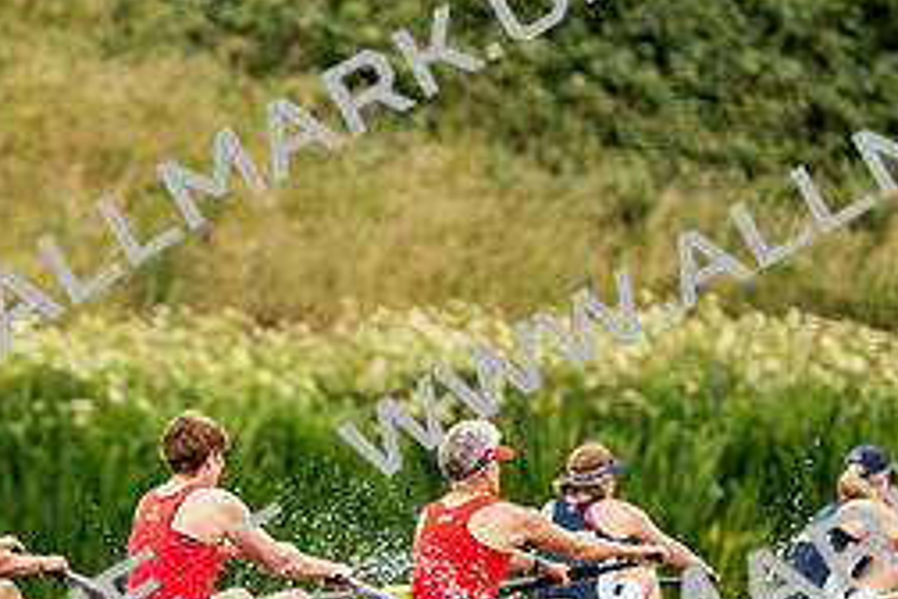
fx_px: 34421
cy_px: 537
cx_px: 78
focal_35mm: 1380
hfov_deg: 1.5
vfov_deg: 1.0
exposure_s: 1/2000
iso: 640
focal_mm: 600
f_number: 6.3
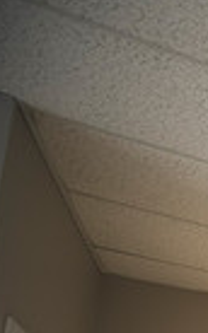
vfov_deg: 26.8
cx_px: 700
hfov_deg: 10.0
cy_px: 452
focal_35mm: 62
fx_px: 564
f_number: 2.8
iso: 800
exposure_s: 1/200
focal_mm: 14
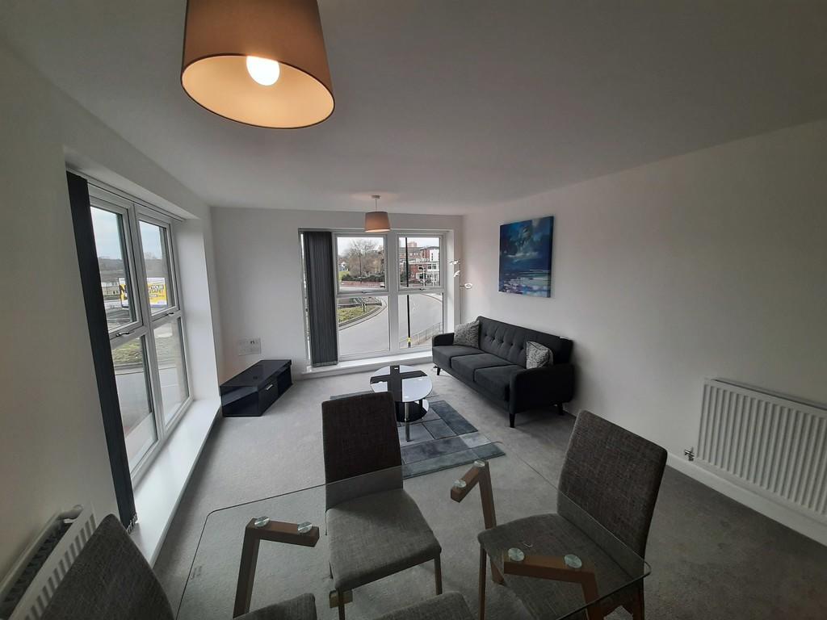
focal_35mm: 13
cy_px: 310
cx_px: 414
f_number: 2.2
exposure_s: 1/133
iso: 40
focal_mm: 1.42
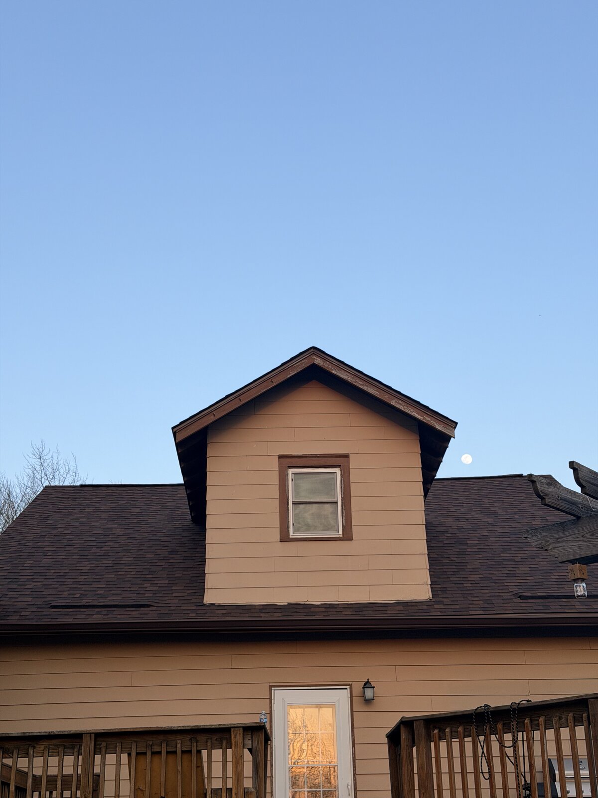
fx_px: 1106
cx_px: 299
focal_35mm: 48
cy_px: 399
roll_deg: +0.9
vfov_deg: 39.7
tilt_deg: +22.2
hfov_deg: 30.3
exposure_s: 1/906
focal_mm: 6.76
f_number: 1.78
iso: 64
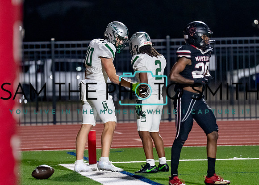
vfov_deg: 3.9
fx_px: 2745
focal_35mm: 373
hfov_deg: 5.4
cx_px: 119
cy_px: 92
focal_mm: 200
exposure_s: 1/1000
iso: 4000
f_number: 2.8
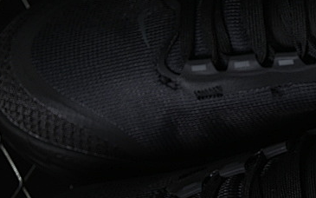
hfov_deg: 9.2
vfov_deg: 5.8
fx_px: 1946
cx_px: 333
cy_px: 177
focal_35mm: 226
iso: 160
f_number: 6.3
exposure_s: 1/50
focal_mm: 50
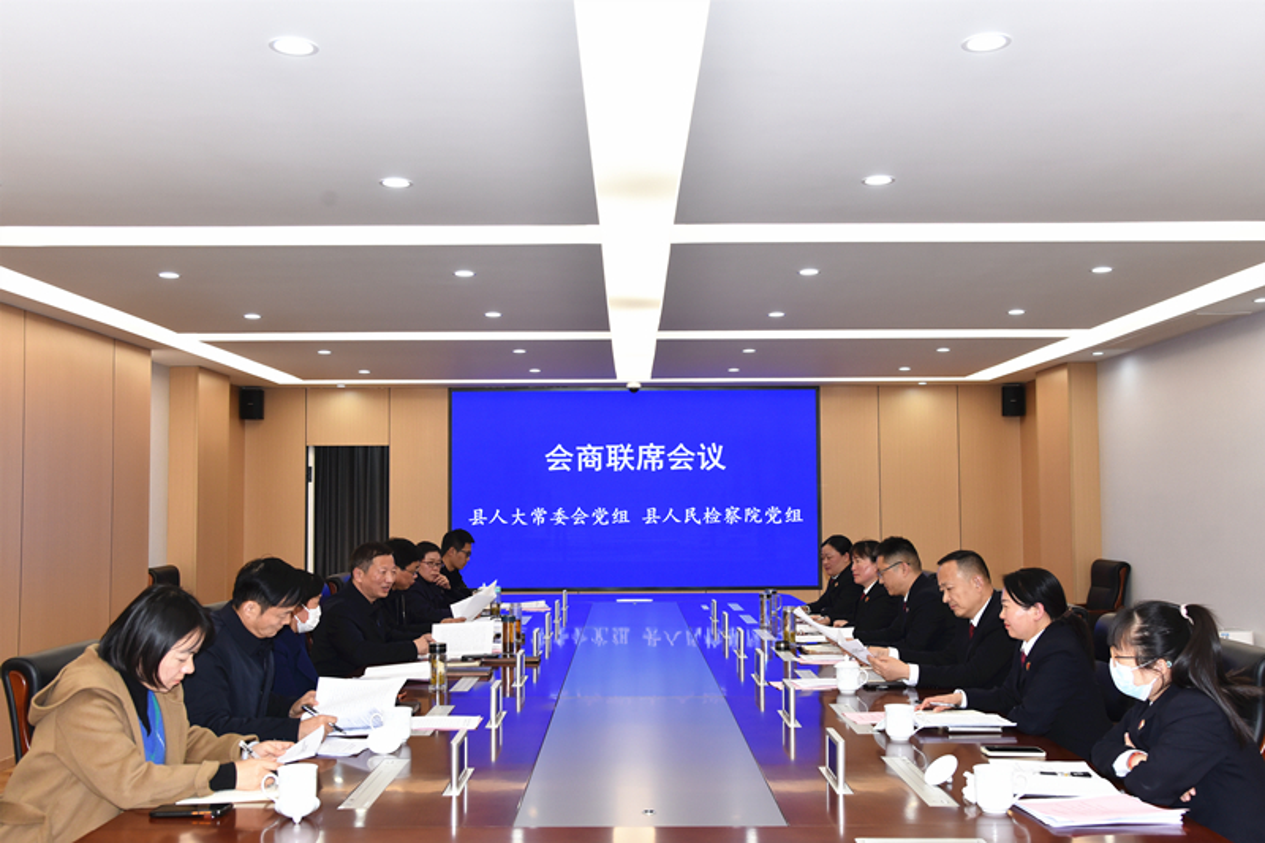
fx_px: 1124
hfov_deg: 58.7
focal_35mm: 32
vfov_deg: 41.1
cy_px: 422
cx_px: 632
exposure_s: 1/125
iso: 720
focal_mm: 32
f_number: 5.6
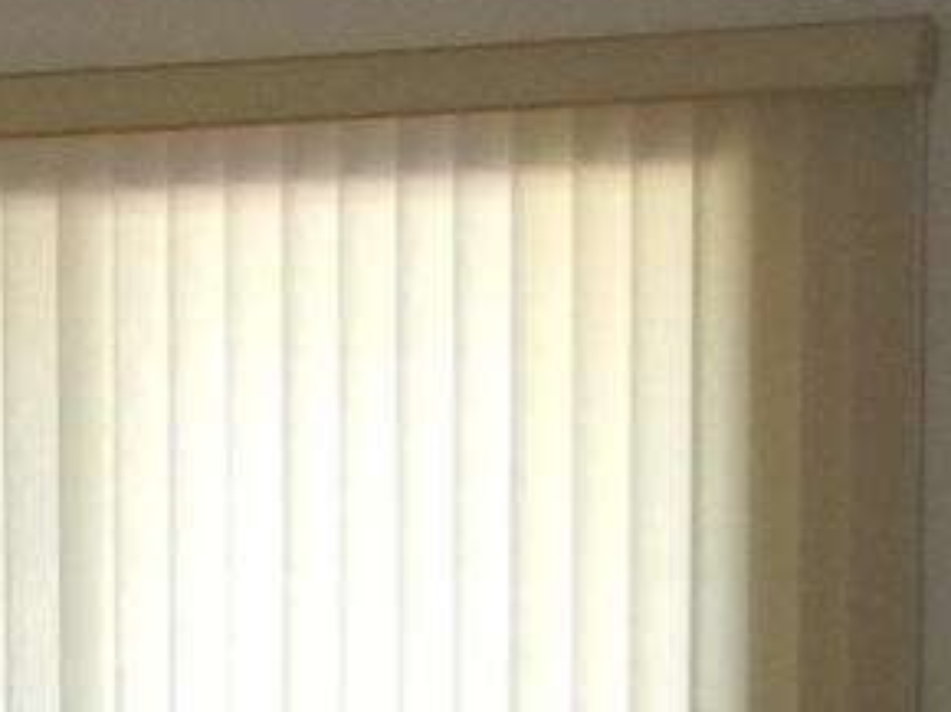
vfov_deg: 6.8
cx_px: -961
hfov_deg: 8.8
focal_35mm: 212
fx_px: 5819
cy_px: 1263
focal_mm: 5.4
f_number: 3.5
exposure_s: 1/34.2
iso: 206
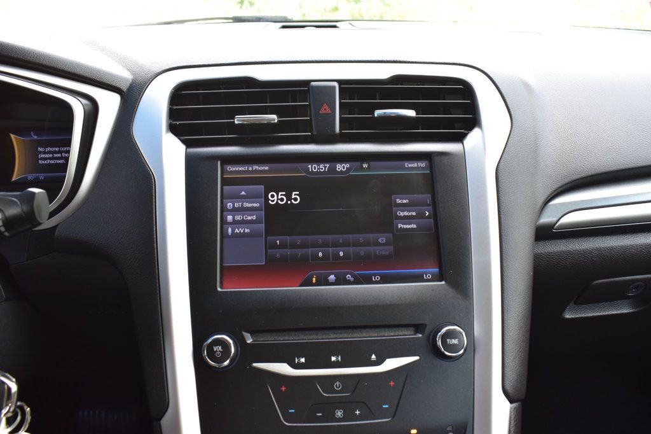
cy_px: 217
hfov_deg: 59.5
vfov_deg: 41.7
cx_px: 326
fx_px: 569
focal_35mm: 32
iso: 400
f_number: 7.1
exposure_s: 1/40
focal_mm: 21
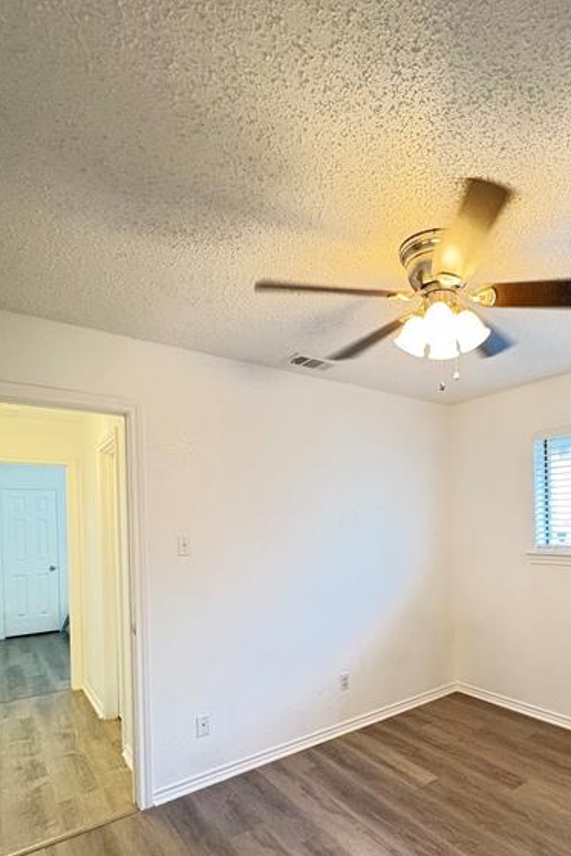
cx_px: 398
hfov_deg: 59.9
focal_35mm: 20
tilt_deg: -0.6
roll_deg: +0.8
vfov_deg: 82.6
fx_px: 476
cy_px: 528
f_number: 2.2
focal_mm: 2.22
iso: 800
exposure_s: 1/40
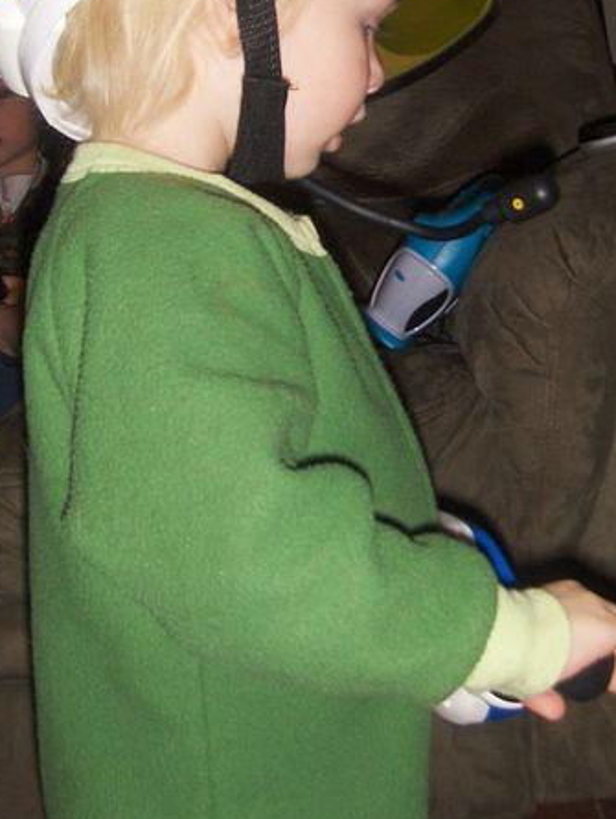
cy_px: 252
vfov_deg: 32.3
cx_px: 371
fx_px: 1397
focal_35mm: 59
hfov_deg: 24.8
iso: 100
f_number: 3.5
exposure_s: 1/60
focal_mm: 6.5
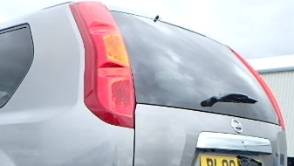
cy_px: 184
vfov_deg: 19.2
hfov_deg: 33.7
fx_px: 468
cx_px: 51
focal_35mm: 60
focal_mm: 5.2
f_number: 4.6
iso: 125
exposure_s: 1/160
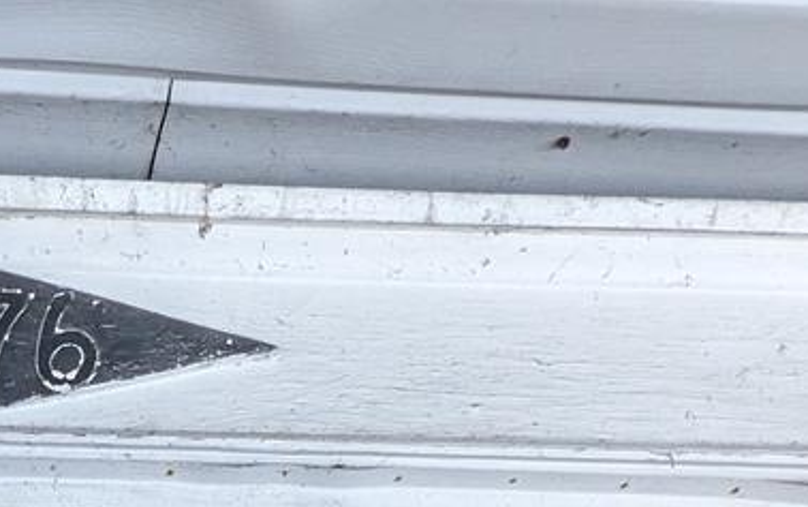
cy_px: 1333
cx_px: -47
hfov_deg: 32.5
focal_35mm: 56
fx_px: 1234
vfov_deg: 13.4
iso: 63
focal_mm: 1.95
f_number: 2.2
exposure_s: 1/49
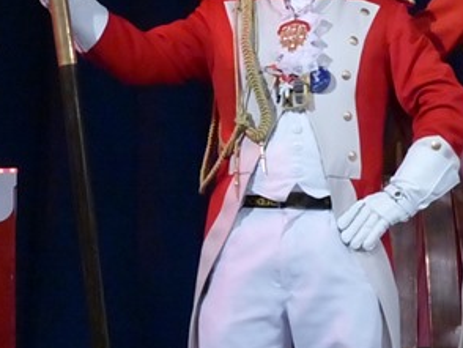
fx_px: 2905
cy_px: 29
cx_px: 184
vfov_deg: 6.8
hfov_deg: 9.1
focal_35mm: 217
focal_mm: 18.7
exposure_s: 1/400
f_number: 4
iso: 1600
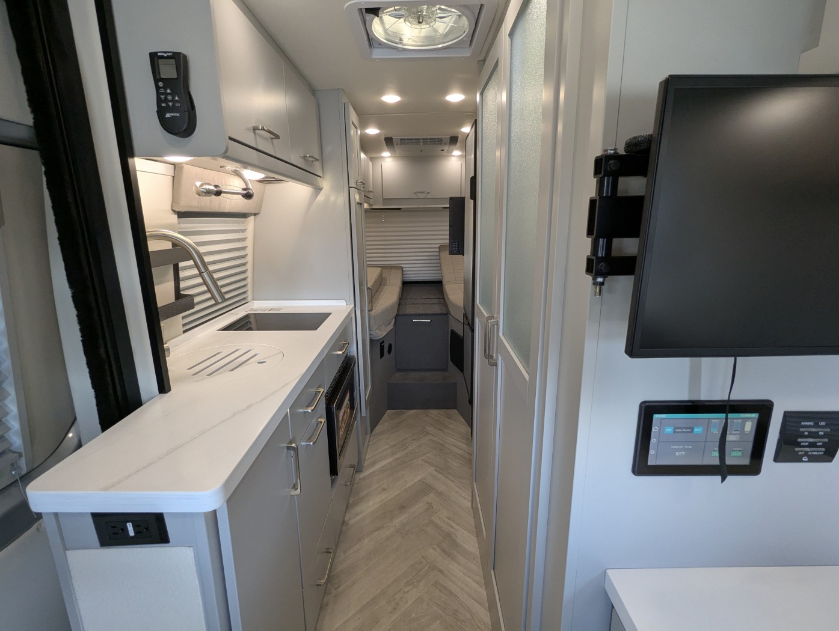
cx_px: 420
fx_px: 388
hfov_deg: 94.4
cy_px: 316
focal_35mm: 16
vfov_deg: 78.2
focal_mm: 2.35
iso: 156
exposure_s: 1/115
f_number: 2.2
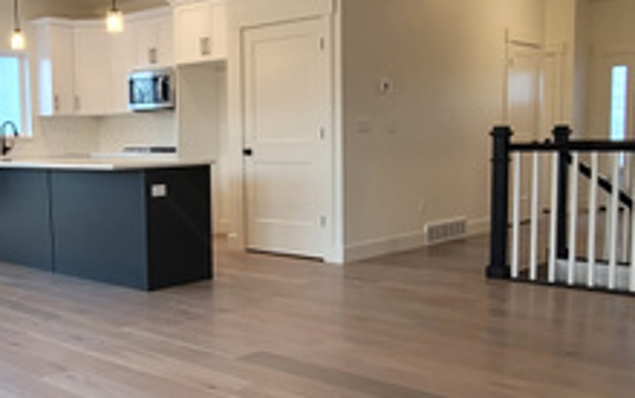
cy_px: 222
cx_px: 196
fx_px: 693
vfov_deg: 32.0
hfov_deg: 48.2
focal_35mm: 40
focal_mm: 2.2
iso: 125
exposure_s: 1/60
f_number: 2.2
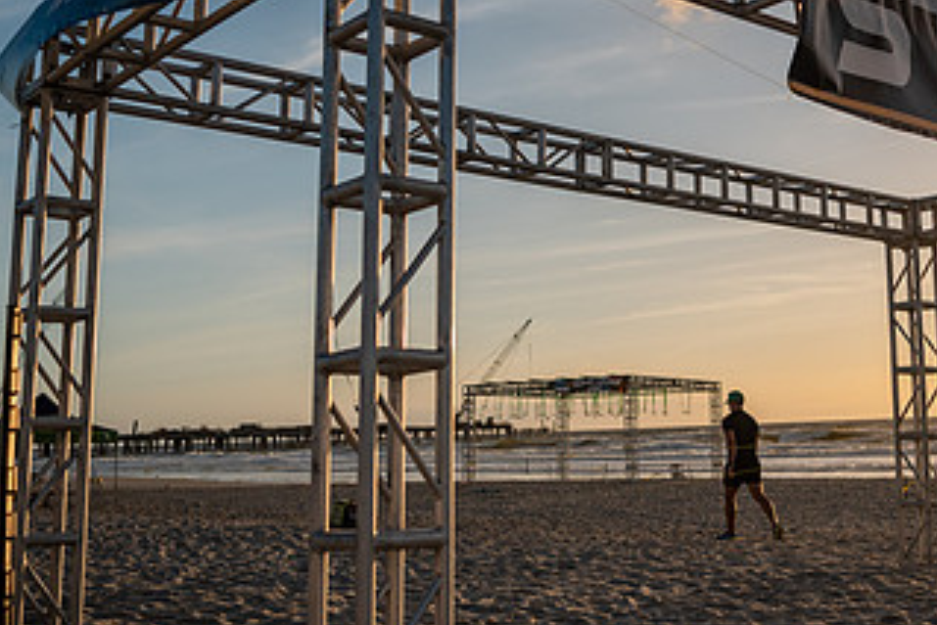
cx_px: 613
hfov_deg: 37.2
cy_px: 177
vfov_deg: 25.3
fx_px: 1380
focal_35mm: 53
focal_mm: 29
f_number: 2.8
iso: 500
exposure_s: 1/3200
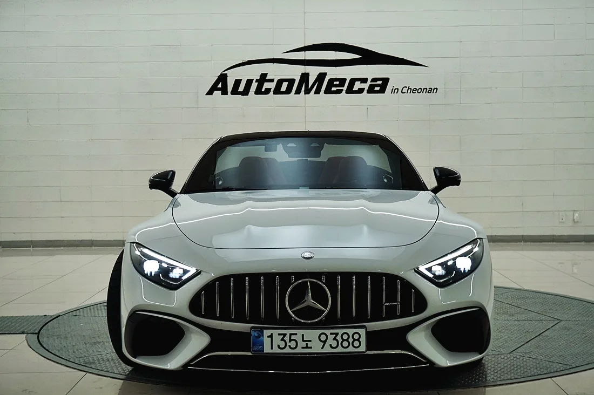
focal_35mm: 56
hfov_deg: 36.0
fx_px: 915
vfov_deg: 24.4
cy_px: 198
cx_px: 297
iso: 320
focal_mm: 37
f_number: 5.6
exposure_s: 1/160
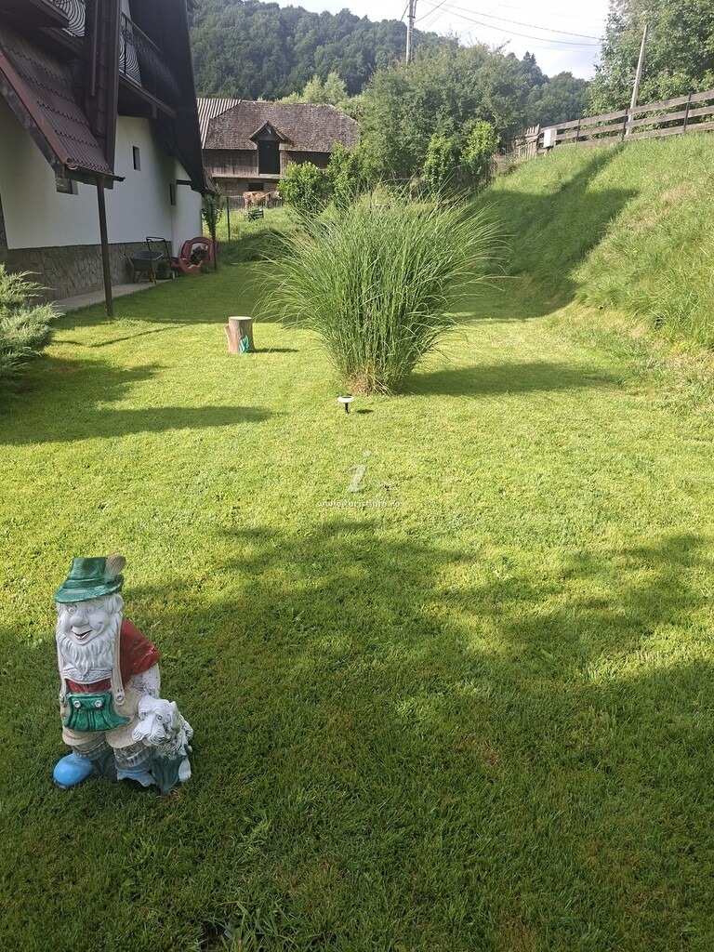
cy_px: 476
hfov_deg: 58.9
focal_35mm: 23
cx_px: 357
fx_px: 633
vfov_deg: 73.9
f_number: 1.8
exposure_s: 1/633
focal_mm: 5.54
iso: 50
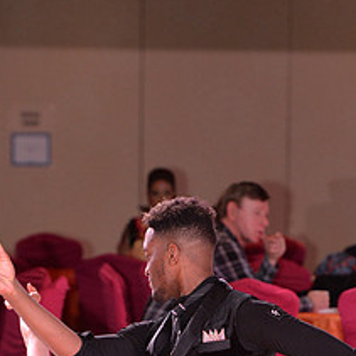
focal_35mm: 327
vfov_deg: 5.3
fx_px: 3805
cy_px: 437
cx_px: 178
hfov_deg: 5.4
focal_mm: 140
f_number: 5
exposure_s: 1/250
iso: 1250
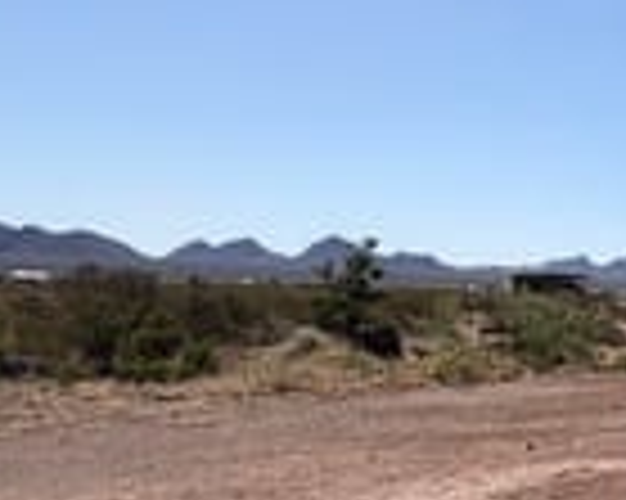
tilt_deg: -18.3
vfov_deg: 24.7
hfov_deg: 25.9
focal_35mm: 55
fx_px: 1018
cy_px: 617
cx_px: 923
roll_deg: +1.9
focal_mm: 2.22
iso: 20
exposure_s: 1/1235
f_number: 2.2
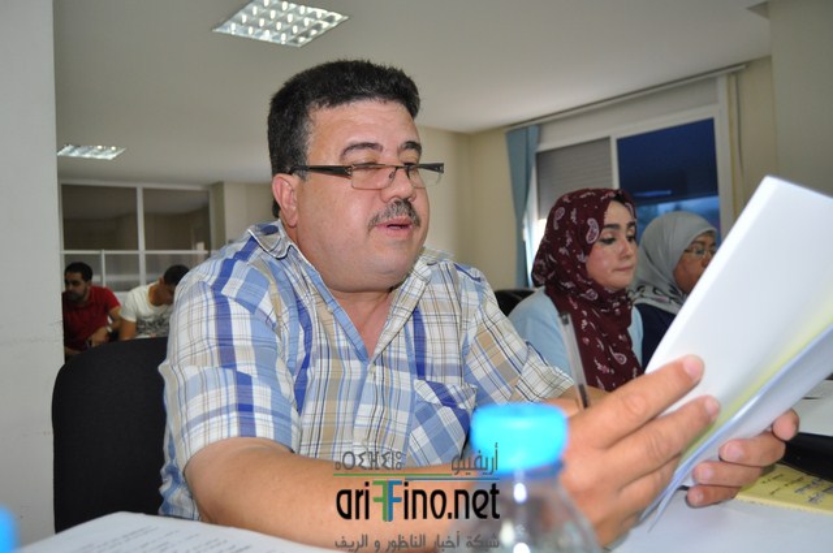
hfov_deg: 62.0
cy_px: 276
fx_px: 693
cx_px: 416
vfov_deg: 43.5
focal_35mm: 30
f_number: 3.5
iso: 800
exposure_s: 1/60
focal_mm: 20
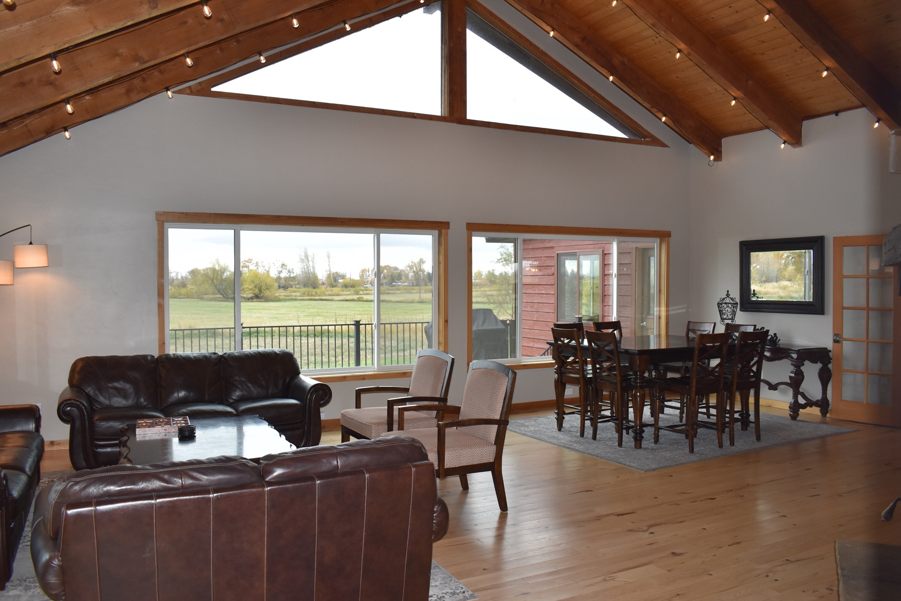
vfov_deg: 46.4
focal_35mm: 28
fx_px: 701
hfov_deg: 65.5
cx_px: 435
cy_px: 304
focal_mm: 18
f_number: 5
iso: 560
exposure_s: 1/200
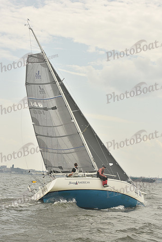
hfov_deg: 17.7
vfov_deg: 26.3
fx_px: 519
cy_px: 122
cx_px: 82
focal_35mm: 77
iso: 250
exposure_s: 1/800
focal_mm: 70
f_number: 8
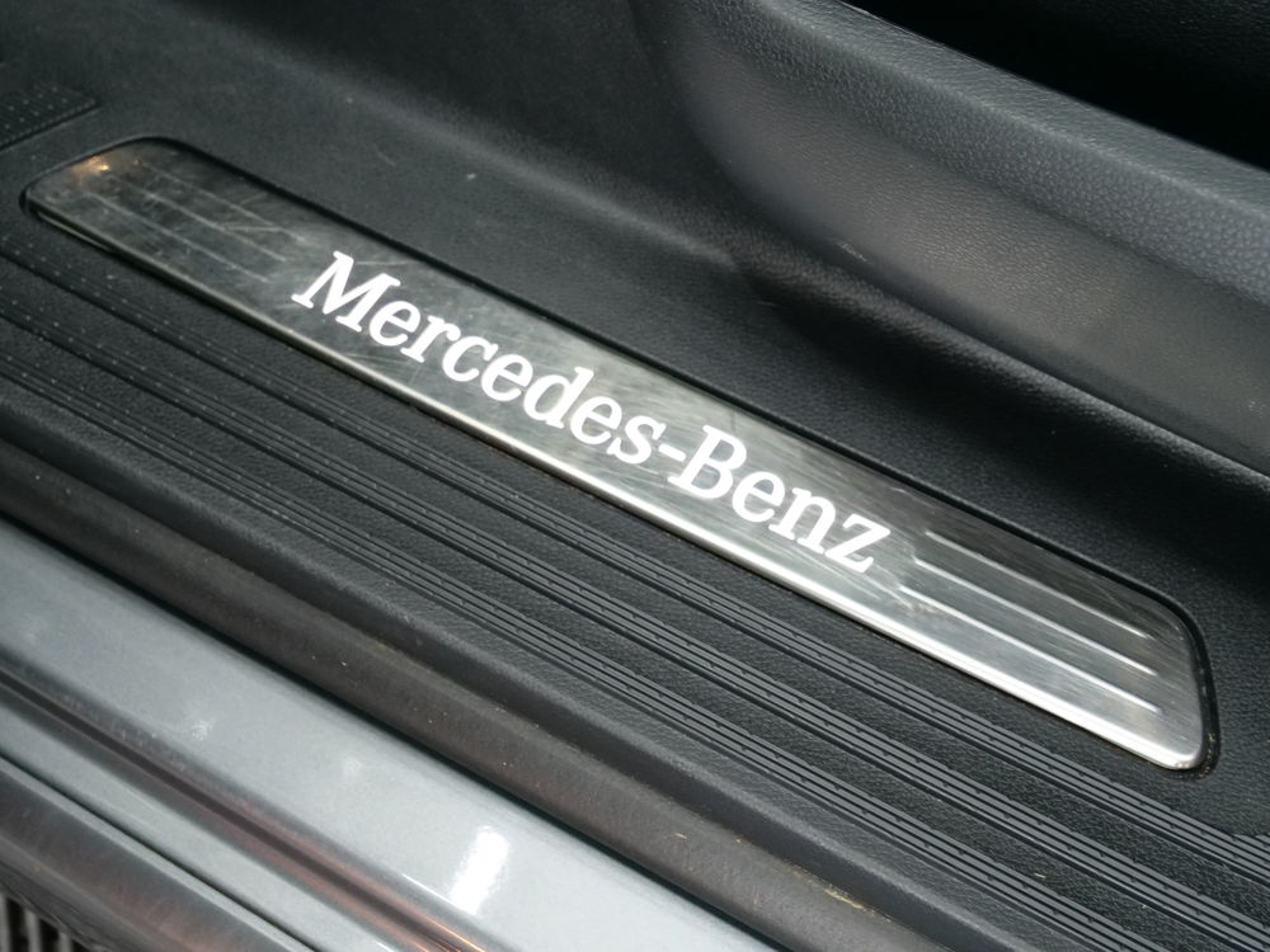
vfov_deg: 30.3
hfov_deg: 39.7
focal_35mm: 48
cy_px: 476
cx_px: 635
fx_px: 1761
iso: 3200
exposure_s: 1/13
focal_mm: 24
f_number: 6.3
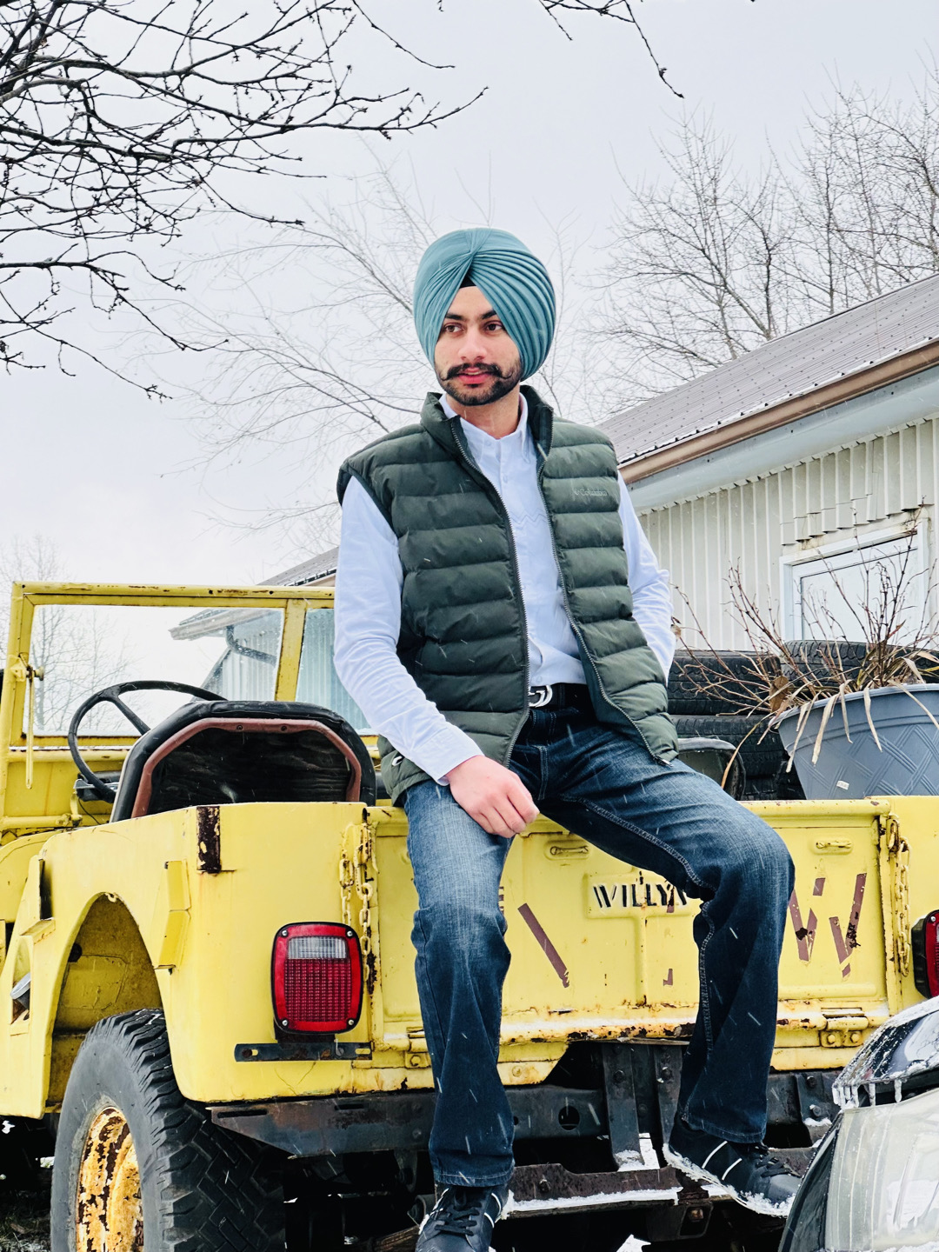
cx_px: 470
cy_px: 626
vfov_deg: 25.3
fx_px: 2785
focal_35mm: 77
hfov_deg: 19.1
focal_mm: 9
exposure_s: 1/107
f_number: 2.8
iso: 32
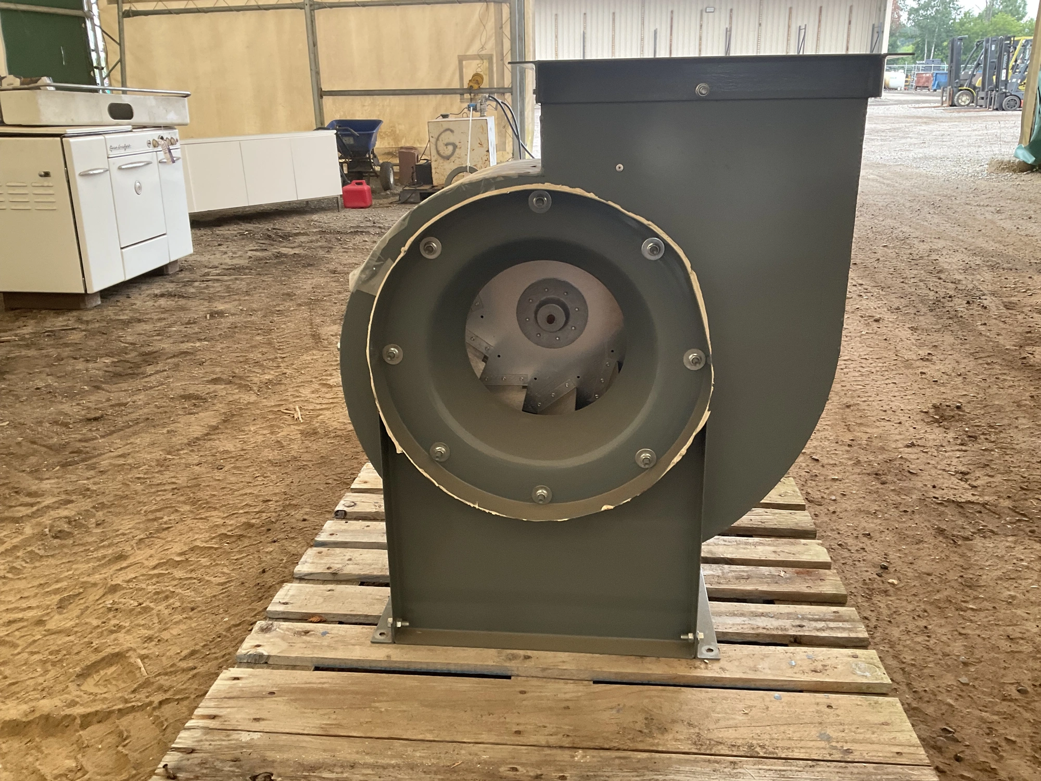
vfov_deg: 48.2
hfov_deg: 61.7
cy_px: 390
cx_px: 520
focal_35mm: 29
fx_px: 872
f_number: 1.8
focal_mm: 3
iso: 64
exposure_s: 1/84
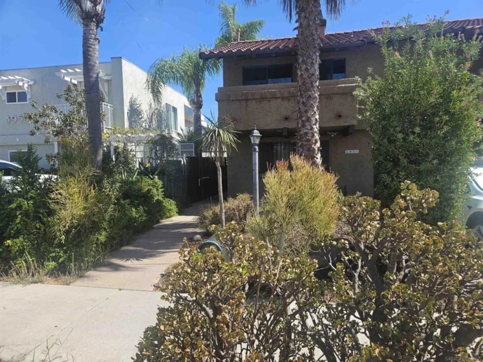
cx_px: 242
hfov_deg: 73.9
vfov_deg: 58.9
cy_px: 181
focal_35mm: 23
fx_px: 321
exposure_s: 1/992
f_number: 1.8
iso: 25
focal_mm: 5.4
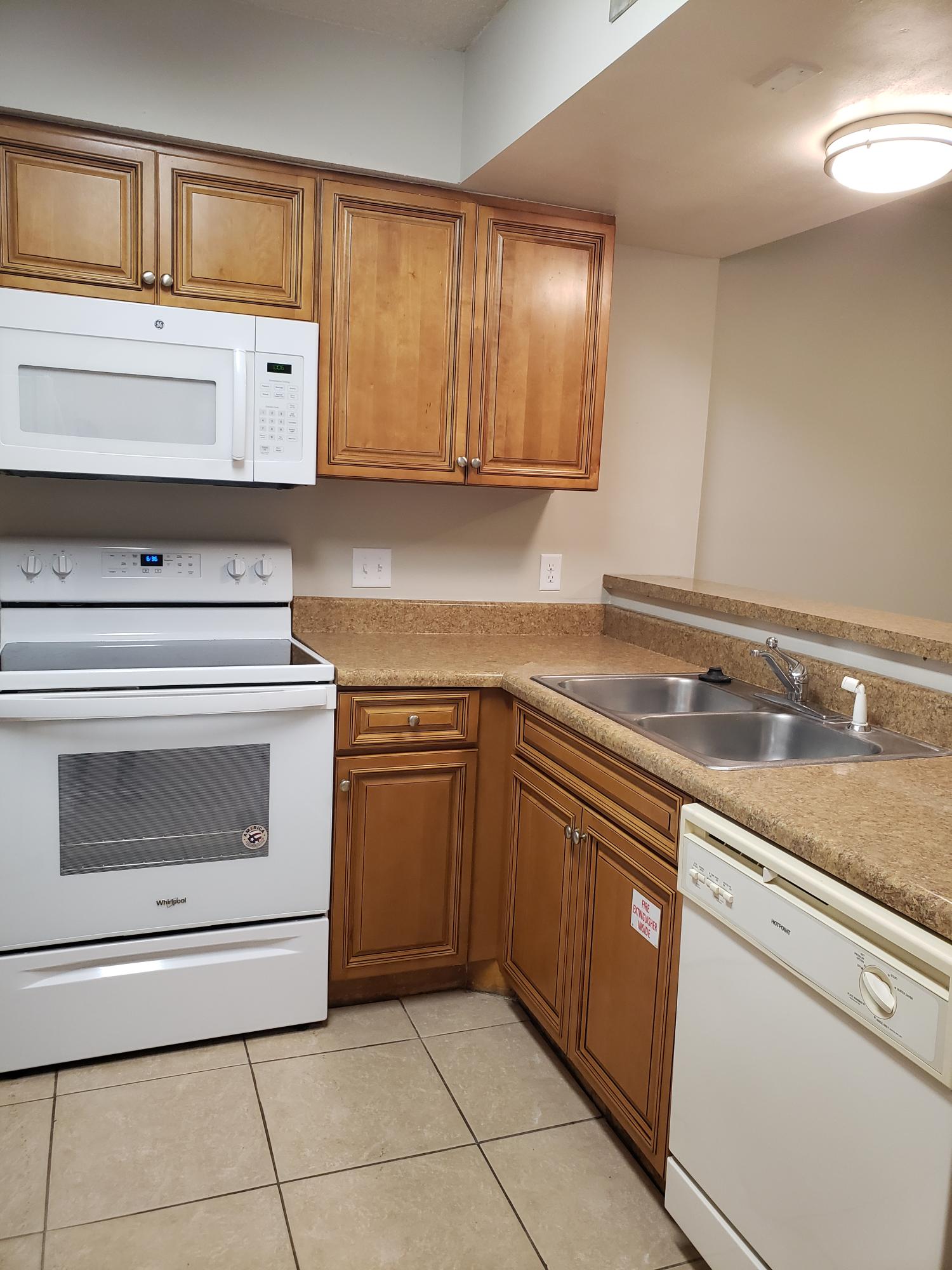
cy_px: 635
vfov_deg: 67.3
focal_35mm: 26
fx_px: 953
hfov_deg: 53.1
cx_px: 476
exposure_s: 1/60
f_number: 2.4
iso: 250
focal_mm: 4.3
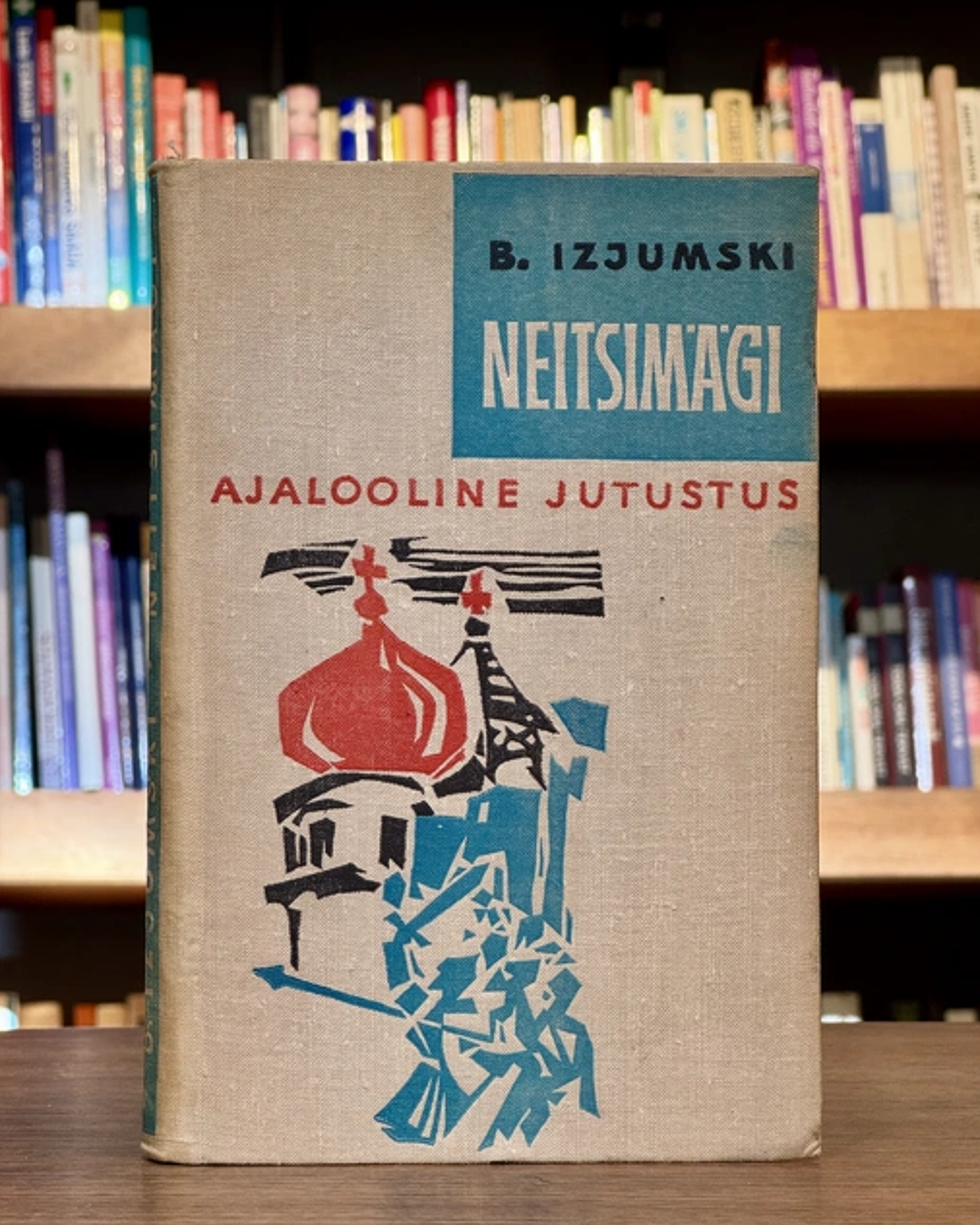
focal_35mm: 81
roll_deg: -0.6
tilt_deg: +0.8
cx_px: 493
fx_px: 2935
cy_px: 654
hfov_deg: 19.0
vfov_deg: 23.6
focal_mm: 9
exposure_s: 1/99
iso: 160
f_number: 2.8
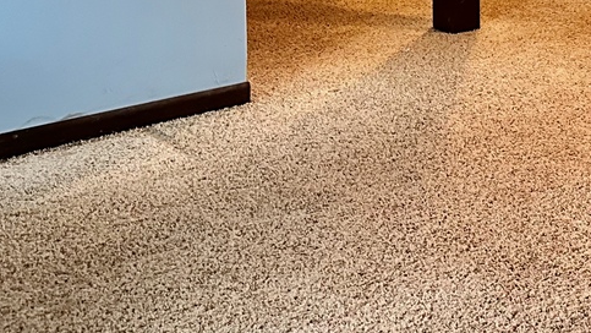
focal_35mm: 78
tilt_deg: -1.2
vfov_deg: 13.9
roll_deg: +0.9
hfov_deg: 26.0
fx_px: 1223
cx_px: 573
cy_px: -252
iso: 640
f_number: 1.78
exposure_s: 1/60
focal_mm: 6.86
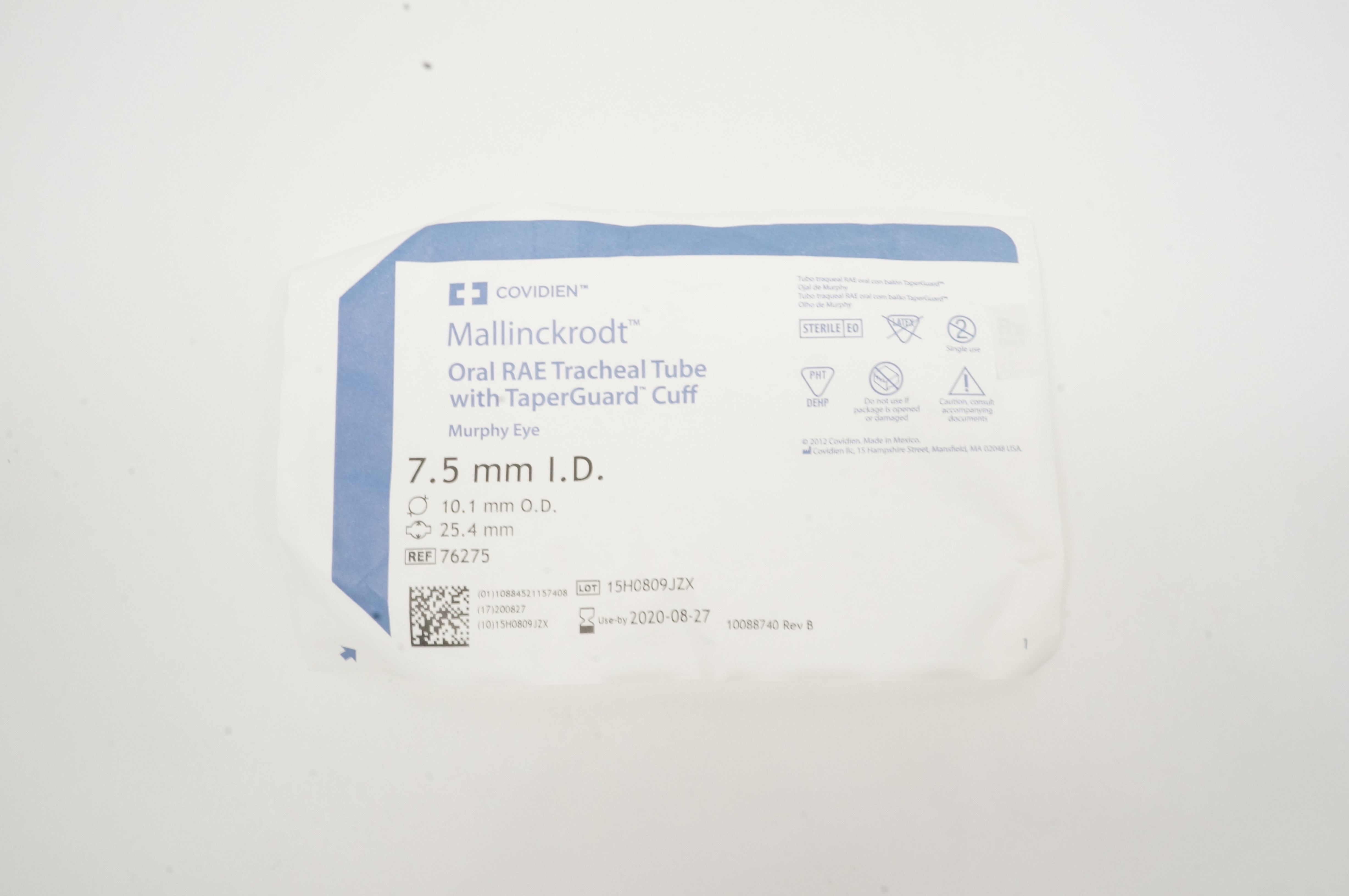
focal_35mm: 30
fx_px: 1123
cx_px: 674
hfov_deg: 62.0
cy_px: 448
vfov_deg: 43.5
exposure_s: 1/5
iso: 800
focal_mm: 20
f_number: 22
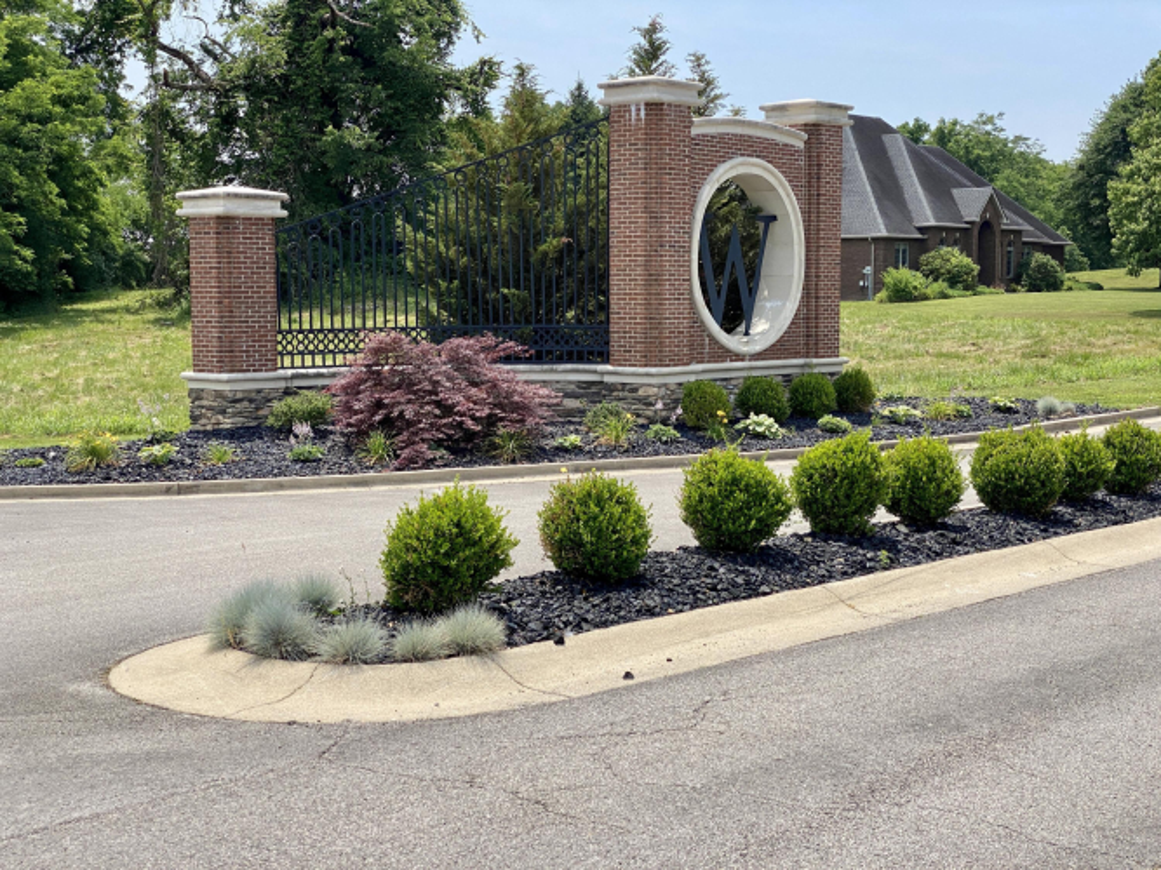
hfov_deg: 36.8
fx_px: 1744
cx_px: 580
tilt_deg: -3.3
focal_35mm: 52
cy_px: 435
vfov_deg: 28.0
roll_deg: -0.4
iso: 20
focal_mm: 6
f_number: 2
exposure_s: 1/2179
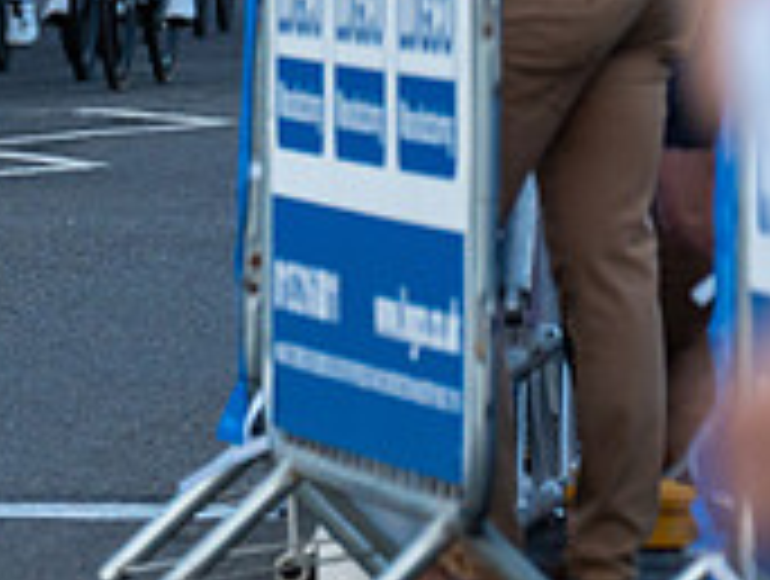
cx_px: -1242
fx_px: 16741
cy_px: -109
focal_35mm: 751
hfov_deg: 2.6
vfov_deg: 2.0
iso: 1000
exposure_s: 1/800
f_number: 3.5
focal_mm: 144
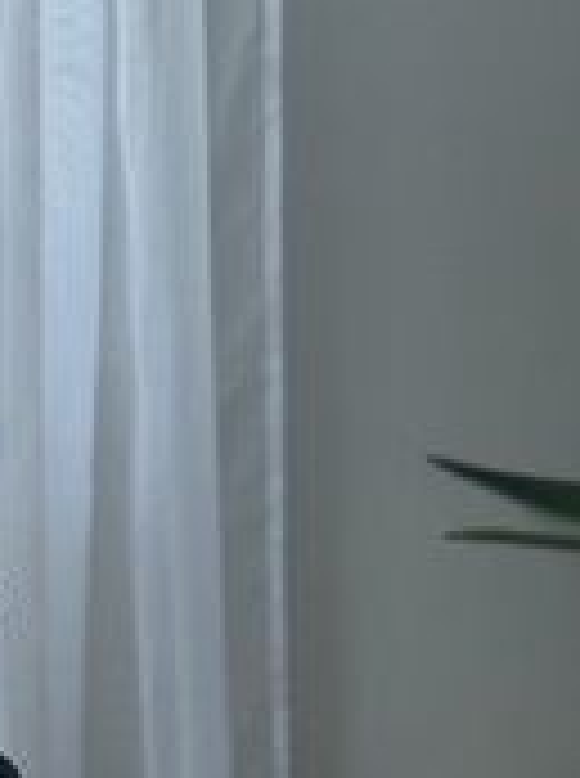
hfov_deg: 10.4
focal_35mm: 139
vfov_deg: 13.5
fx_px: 3117
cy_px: 1115
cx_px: -133
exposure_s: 1/30
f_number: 1.78
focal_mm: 6.86
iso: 640
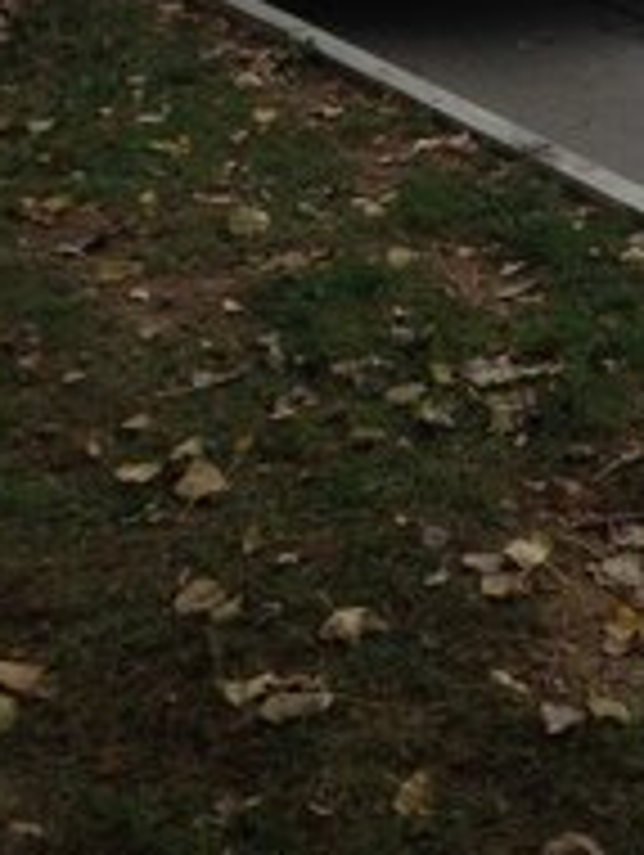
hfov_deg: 16.6
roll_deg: +0.9
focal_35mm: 86
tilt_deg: -5.1
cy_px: -230
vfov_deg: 20.9
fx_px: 2129
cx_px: 743
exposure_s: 1/20
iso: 64
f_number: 2.4
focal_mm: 4.12
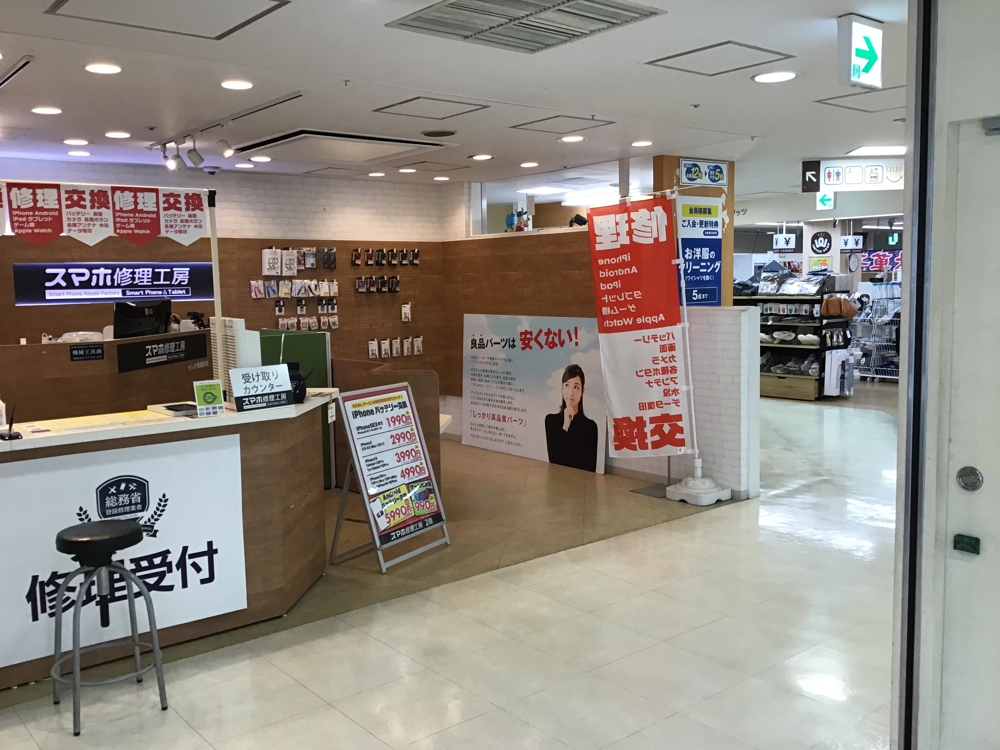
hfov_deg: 58.4
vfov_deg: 45.4
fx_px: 896
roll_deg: +2.3
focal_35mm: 31
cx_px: 500
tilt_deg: -6.1
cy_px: 375
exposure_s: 1/30
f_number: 2.4
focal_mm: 3.3
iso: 32
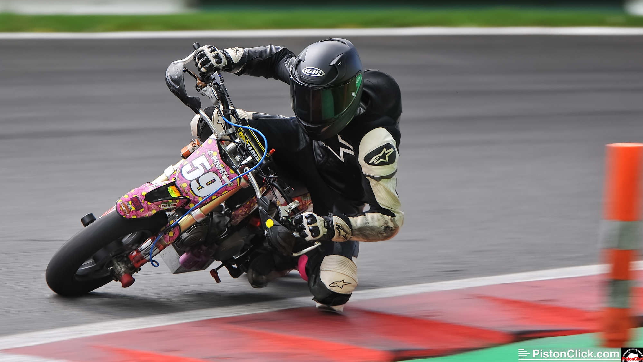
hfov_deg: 10.3
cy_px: 208
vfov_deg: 5.8
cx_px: 322
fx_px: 3580
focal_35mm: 210
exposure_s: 1/200
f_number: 2.8
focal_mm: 200
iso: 220
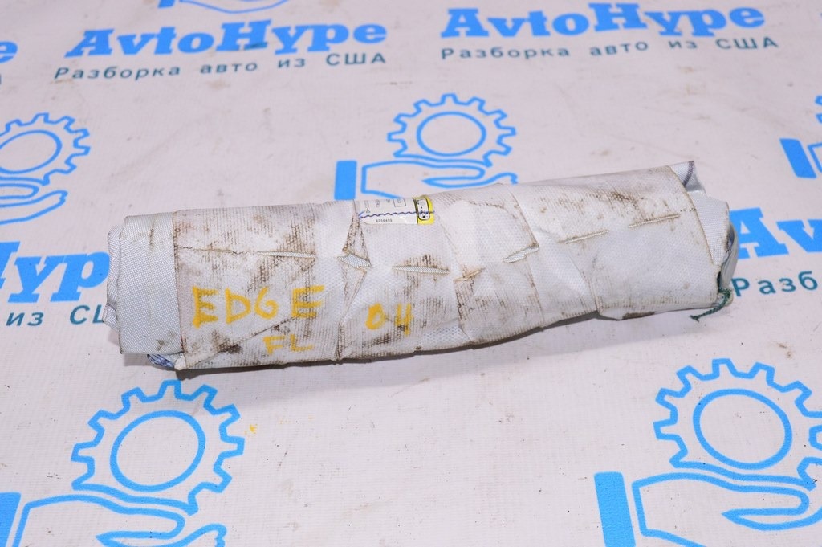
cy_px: 274
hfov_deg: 46.4
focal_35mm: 42
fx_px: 958
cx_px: 411
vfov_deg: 31.8
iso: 1600
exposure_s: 1/200
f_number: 8
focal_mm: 28
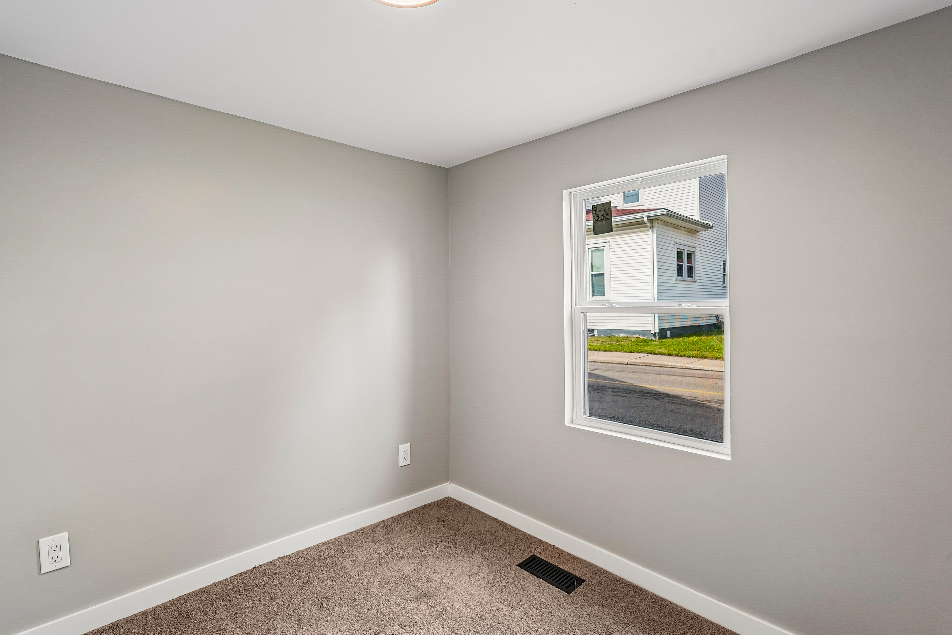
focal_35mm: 17
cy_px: 302
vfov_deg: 70.4
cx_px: 456
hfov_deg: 93.2
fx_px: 449
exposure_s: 1/30
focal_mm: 16
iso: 320
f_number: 8
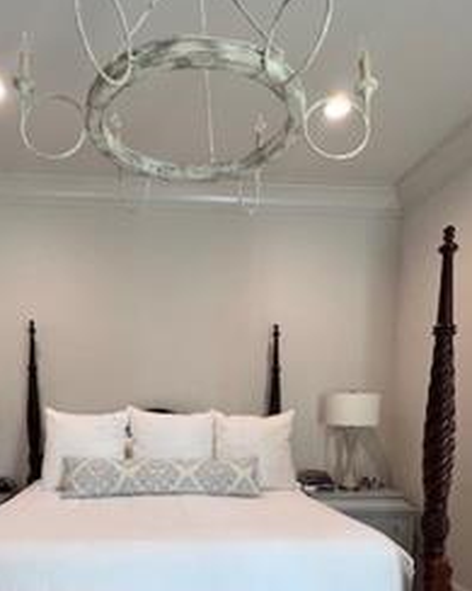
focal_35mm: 25
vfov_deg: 64.3
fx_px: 437
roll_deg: -0.4
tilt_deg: -3.4
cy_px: 438
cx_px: 182
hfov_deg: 56.2
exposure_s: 1/120
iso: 100
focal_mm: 1.57
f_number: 1.8
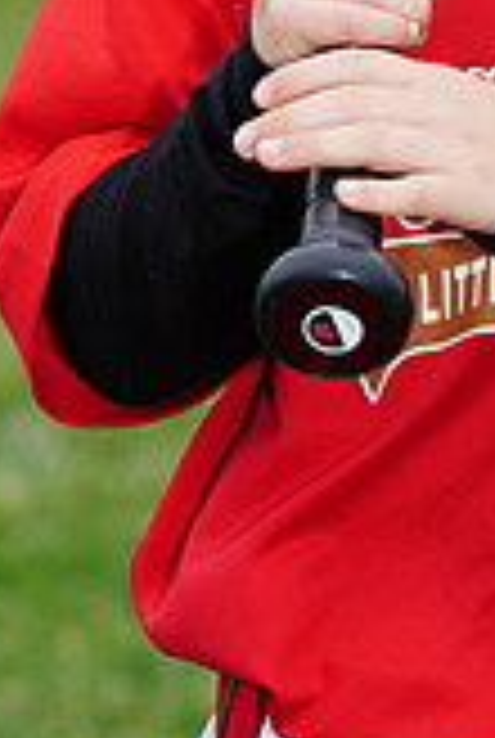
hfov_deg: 2.0
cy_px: -212
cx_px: 587
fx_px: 14499
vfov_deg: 2.9
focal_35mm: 706
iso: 200
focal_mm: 200
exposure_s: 1/250
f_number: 9
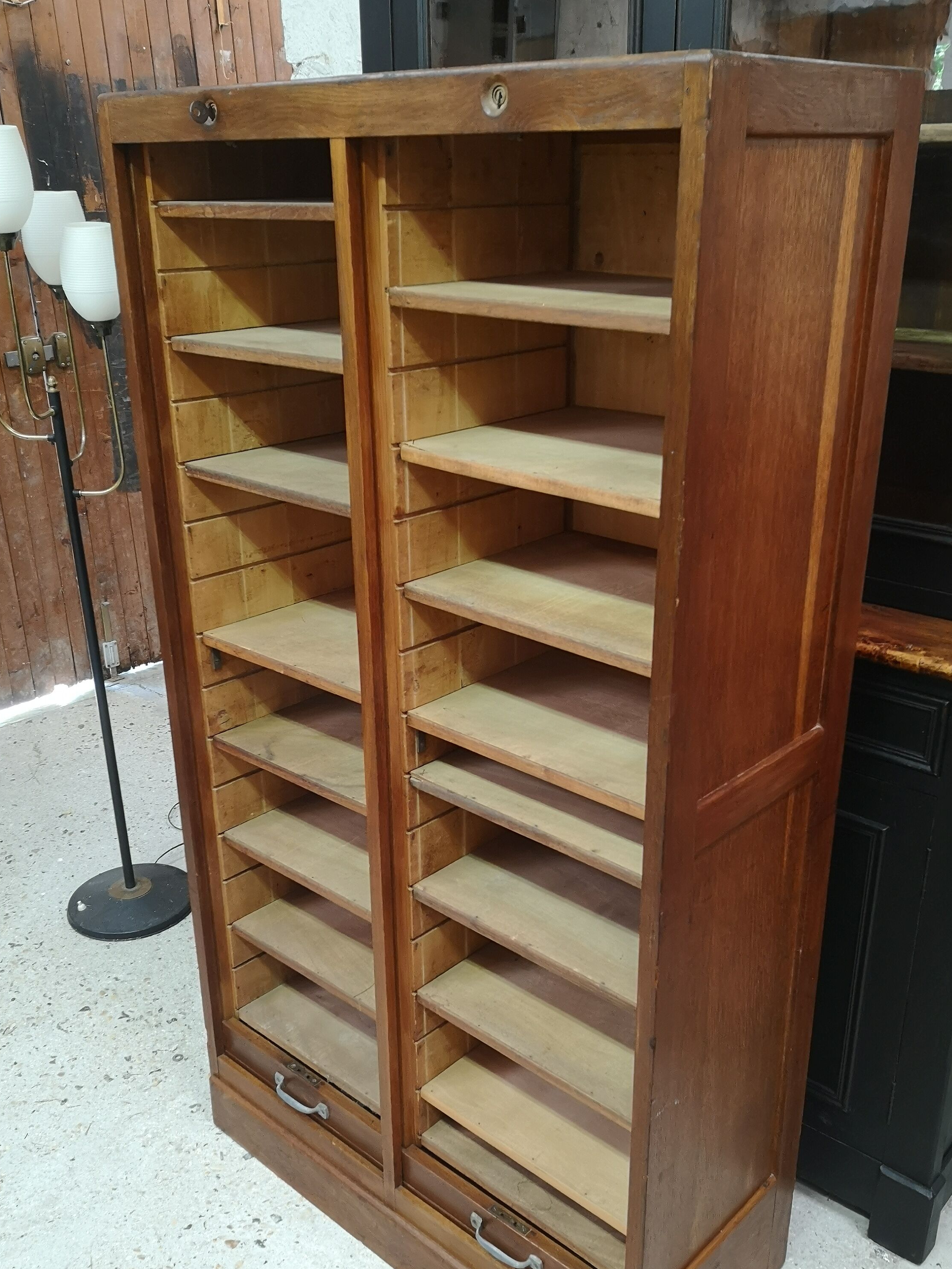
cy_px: 687
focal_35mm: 33
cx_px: 494
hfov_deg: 42.9
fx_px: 1210
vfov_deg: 55.3
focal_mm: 5.58
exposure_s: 1/33.3
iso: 320
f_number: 1.8
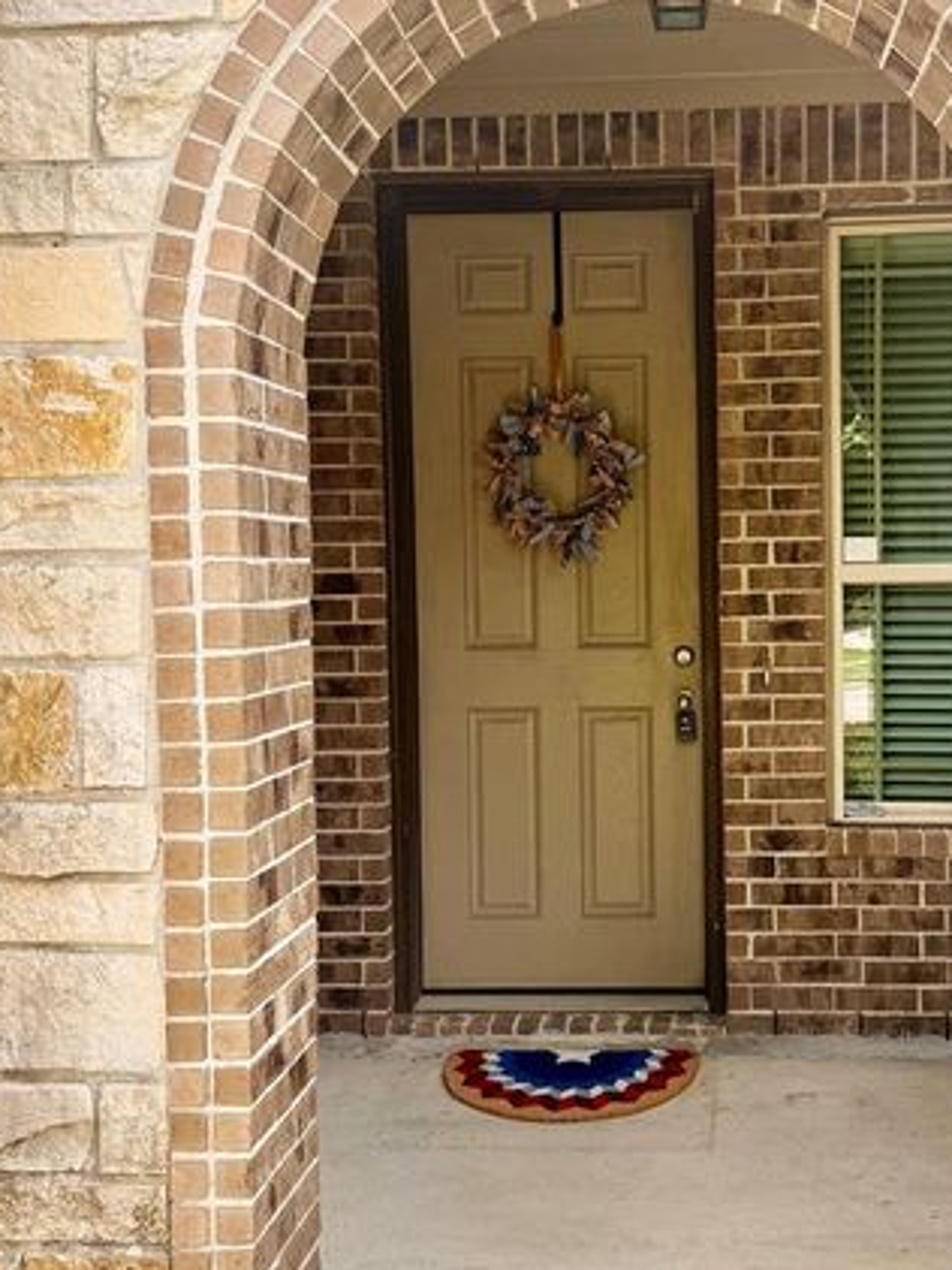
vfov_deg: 49.0
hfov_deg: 37.0
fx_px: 1393
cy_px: 617
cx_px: 687
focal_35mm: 38
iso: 80
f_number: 1.78
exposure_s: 1/1337
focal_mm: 6.76
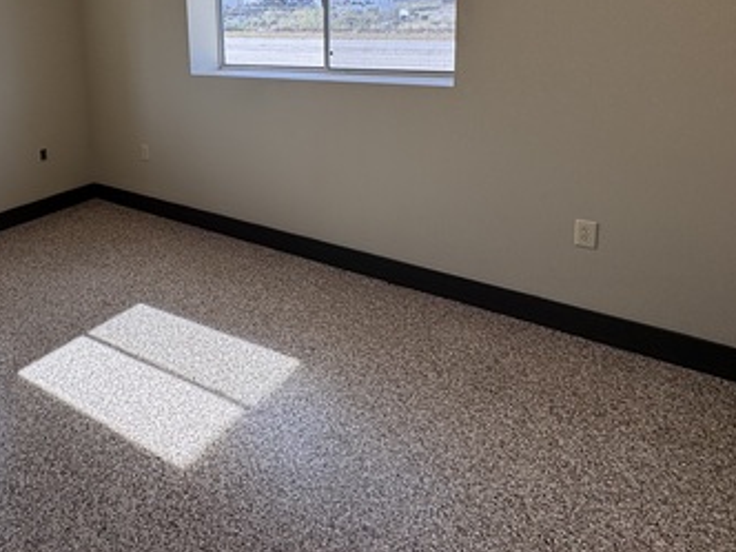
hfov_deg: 61.6
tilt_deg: -9.9
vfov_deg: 48.5
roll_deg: +4.1
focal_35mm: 27
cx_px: 184
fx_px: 574
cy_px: 113
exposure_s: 1/217
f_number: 2.2
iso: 40
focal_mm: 2.22
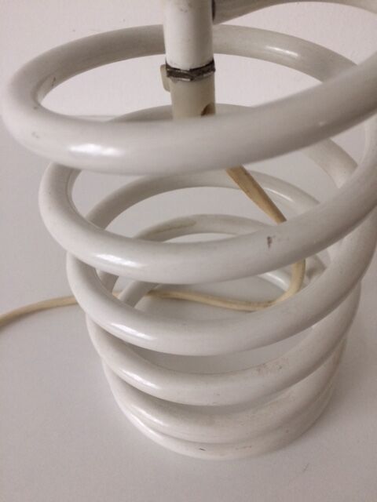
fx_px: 421
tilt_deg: -47.6
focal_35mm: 29
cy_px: 251
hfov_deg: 48.2
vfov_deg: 61.7
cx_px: 188
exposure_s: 1/33
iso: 160
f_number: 2.2
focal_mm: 4.15
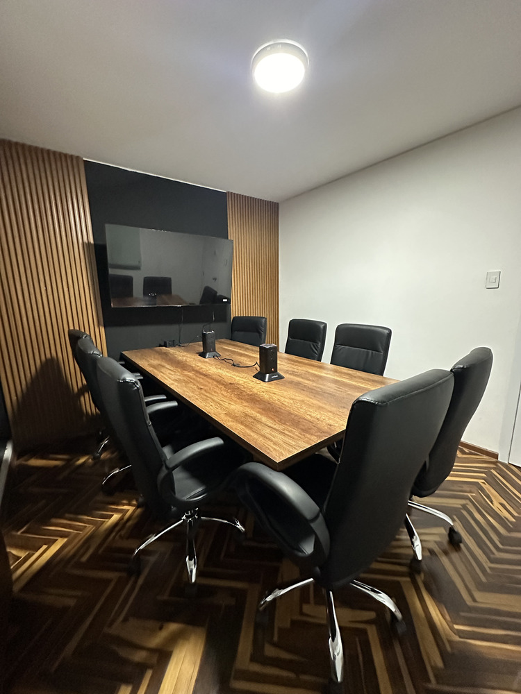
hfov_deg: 85.7
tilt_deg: -10.0
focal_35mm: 14
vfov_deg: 102.1
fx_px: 281
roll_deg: +1.2
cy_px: 347
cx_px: 260
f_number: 2.2
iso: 1000
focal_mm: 2.22
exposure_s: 1/60
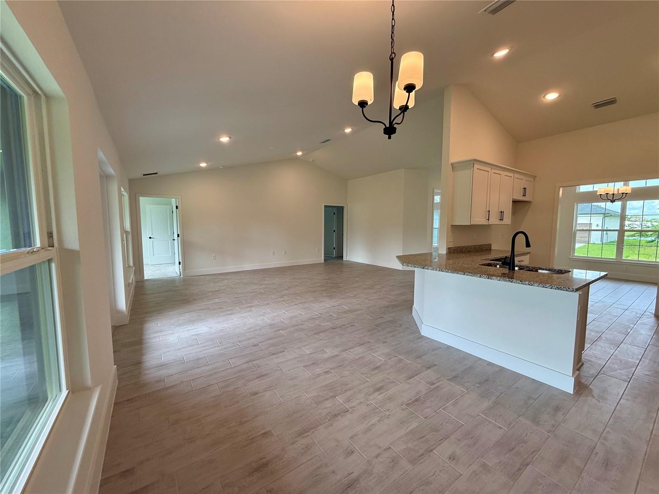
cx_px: 330
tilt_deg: -5.0
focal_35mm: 14
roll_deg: -0.3
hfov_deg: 102.1
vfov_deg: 85.7
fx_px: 267
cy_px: 247
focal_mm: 2.22
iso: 100
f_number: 2.2
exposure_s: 1/120
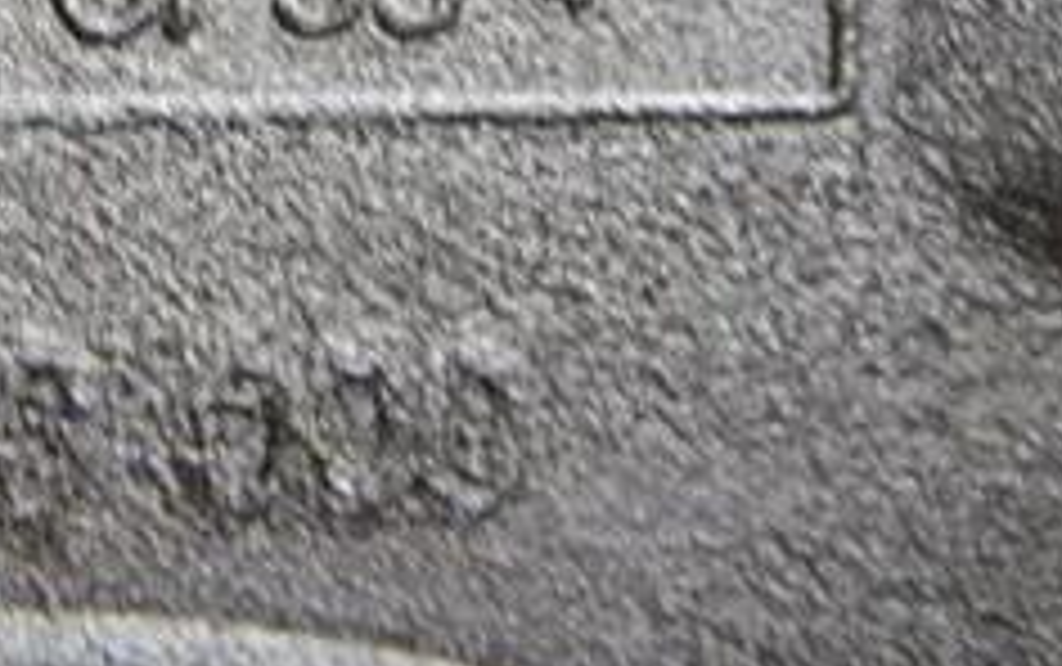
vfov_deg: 8.2
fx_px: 4577
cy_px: -297
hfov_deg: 13.2
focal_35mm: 158
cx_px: 230
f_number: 3.8
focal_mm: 9.7
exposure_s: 1/8
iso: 720
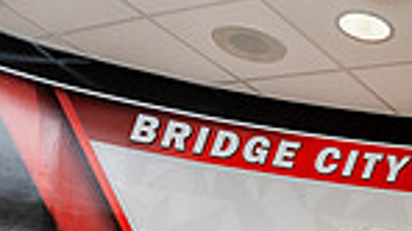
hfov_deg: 28.3
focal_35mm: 70
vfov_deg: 12.3
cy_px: 604
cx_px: 412
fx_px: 764
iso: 1000
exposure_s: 1/250
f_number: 5.6
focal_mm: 22
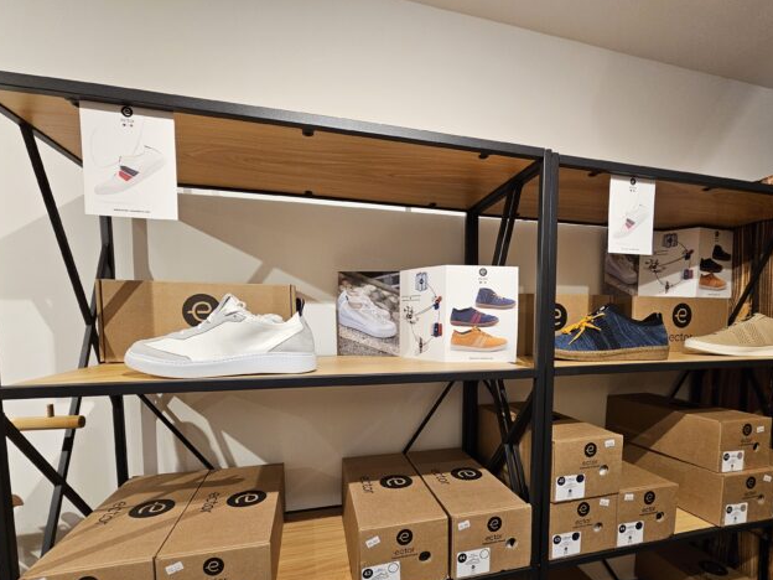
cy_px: 353
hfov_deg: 94.2
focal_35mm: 16
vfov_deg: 77.1
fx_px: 357
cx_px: 421
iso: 320
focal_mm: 2.2
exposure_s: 1/50
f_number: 2.2
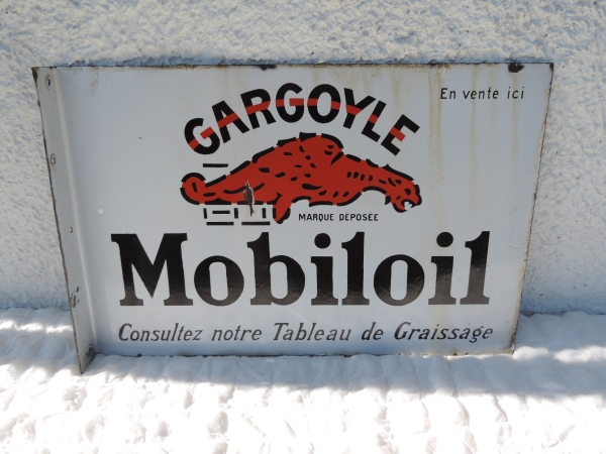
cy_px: 227
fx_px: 525
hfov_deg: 60.0
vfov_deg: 46.8
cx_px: 303
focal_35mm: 30
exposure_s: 1/800
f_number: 3.1
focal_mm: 5.3
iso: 80
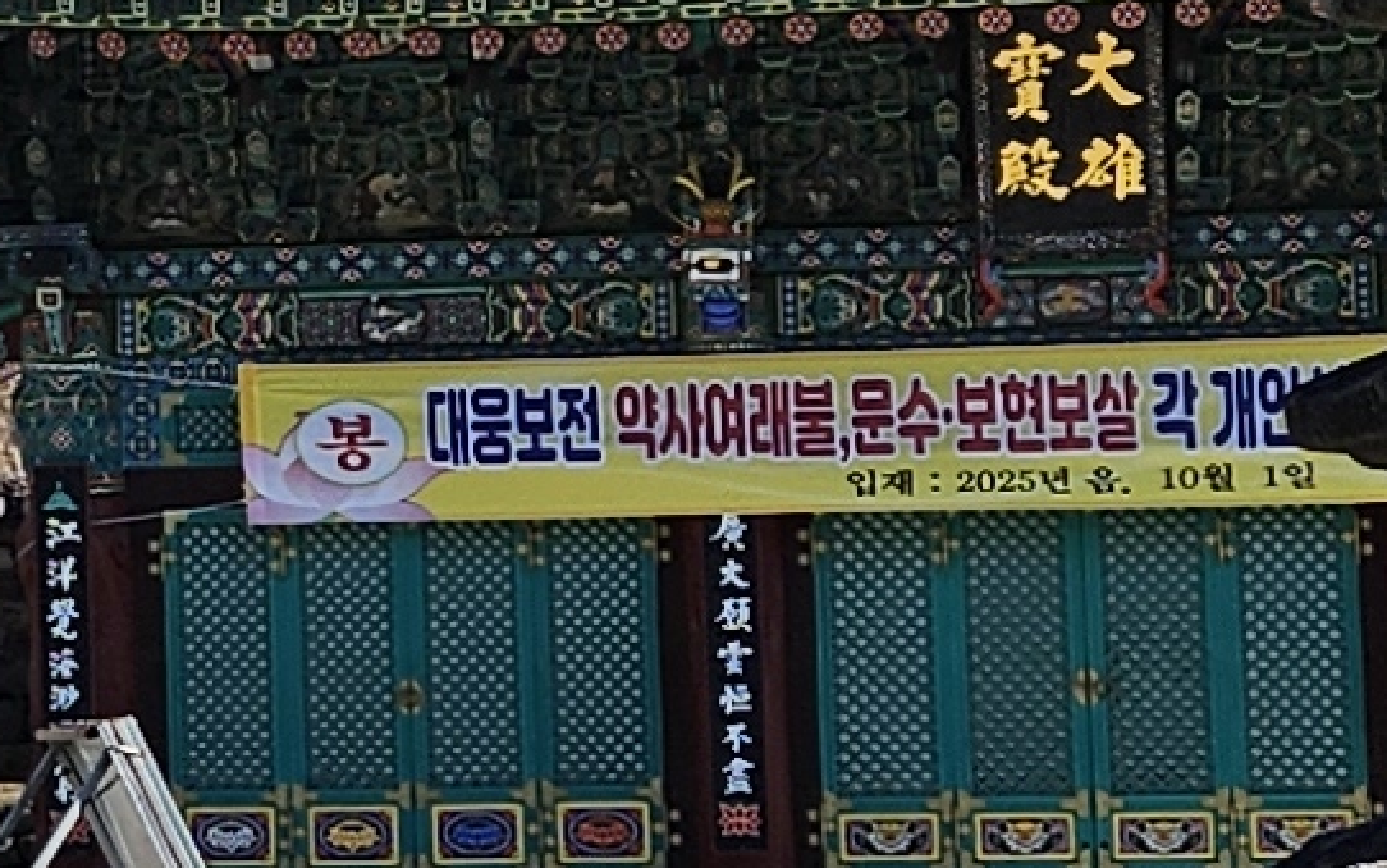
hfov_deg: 11.1
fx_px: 6805
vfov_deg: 7.3
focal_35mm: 180
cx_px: -816
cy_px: 105
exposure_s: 1/1529
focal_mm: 5.4
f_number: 1.8
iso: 25
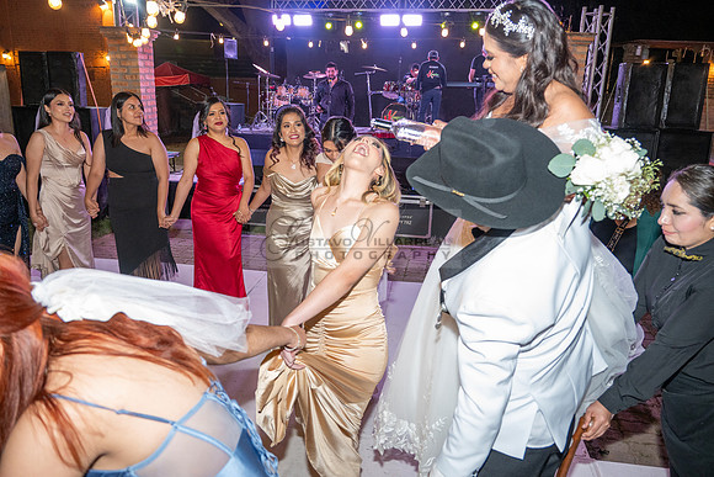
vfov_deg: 46.4
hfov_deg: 65.5
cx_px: 357
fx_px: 555
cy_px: 238
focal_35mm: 28
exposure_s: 1/80
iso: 2500
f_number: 5
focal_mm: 28
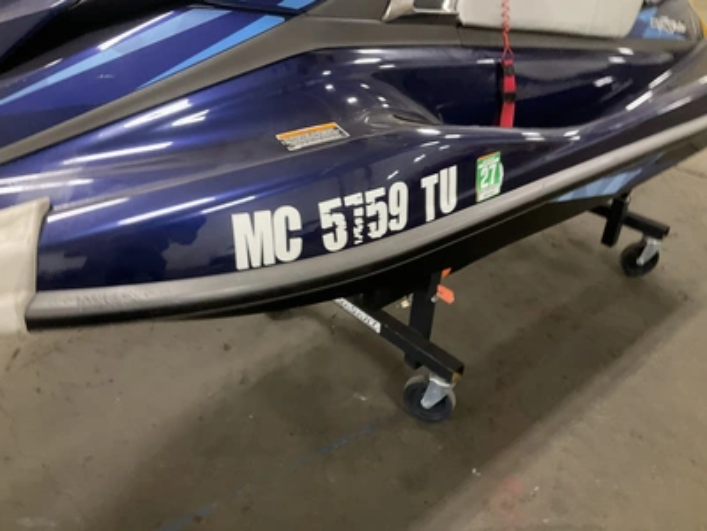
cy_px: 266
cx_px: 354
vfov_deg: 48.2
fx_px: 592
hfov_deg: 61.7
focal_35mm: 29
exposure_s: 1/40
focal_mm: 3
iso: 320
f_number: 1.8
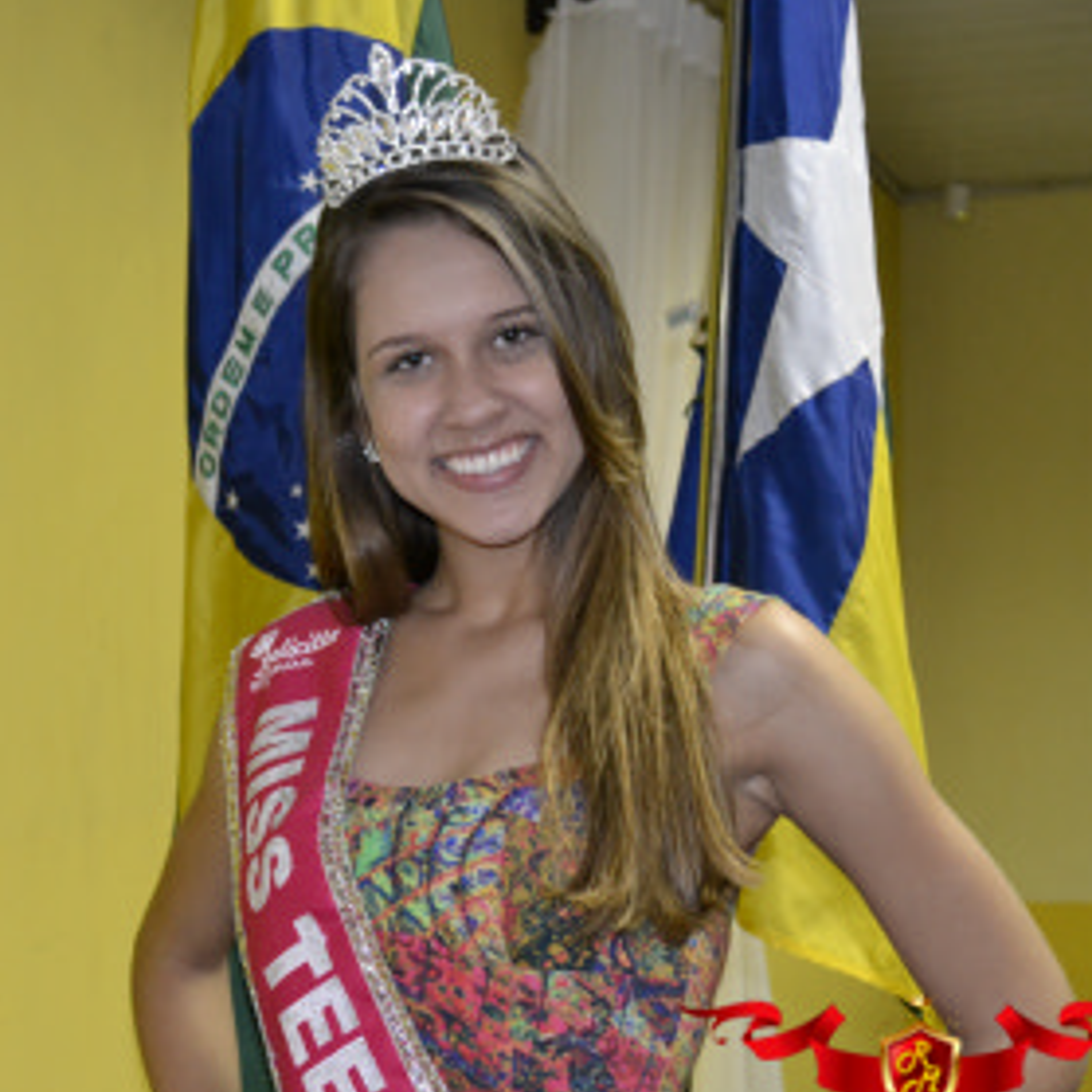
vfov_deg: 23.7
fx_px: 2605
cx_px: 250
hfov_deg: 23.4
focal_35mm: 73
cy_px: 613
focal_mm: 32
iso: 2500
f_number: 4.8
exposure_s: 1/60
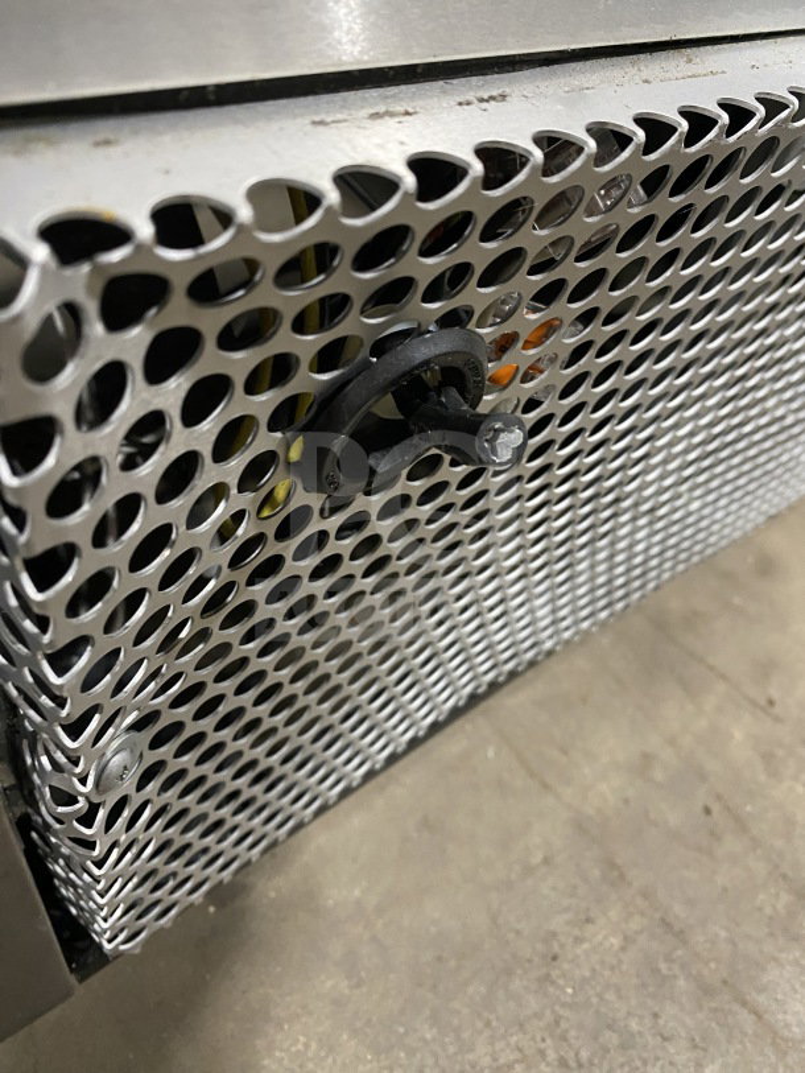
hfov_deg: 54.9
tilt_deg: -44.3
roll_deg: -13.3
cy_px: 536
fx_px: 775
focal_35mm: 25
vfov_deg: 69.4
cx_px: 402
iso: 500
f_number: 1.8
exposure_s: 1/59
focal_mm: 4.25
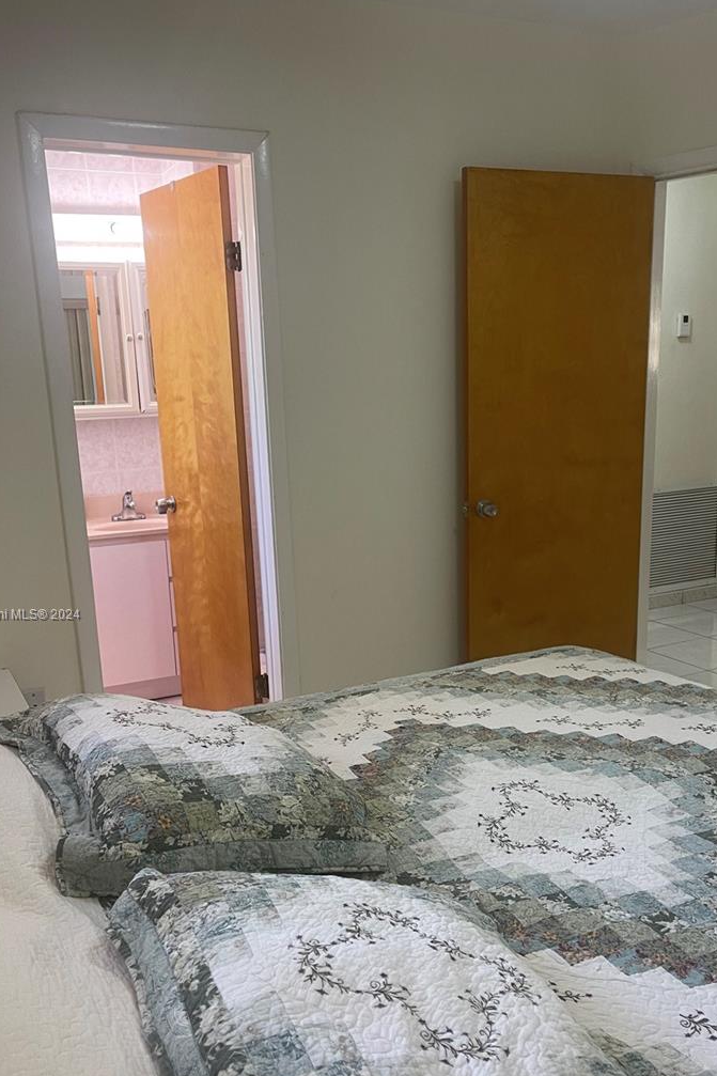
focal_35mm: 31
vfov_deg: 60.0
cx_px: 365
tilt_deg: -14.8
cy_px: 615
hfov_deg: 42.3
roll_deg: +2.2
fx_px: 926
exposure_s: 1/60
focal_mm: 5.1
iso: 80
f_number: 1.6
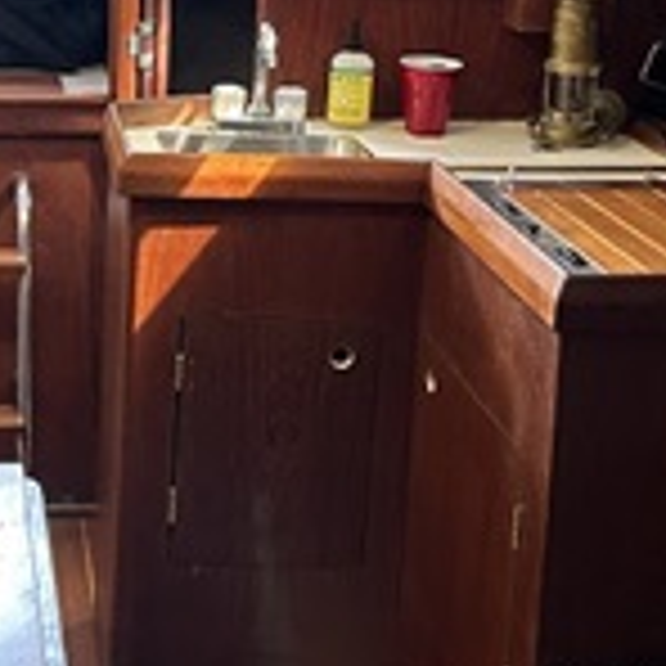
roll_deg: -1.8
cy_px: 135
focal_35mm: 69
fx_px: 1502
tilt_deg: -11.7
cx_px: 50
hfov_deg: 24.2
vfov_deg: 24.6
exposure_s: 1/64
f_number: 1.78
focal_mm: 6.86
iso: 250
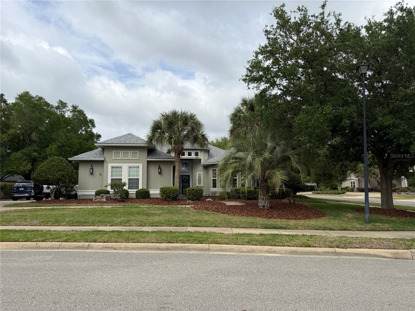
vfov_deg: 56.8
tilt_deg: +5.8
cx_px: 208
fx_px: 288
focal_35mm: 24
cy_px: 156
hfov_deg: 71.6
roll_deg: +1.0
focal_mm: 6.76
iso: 80
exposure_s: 1/4975
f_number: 1.78
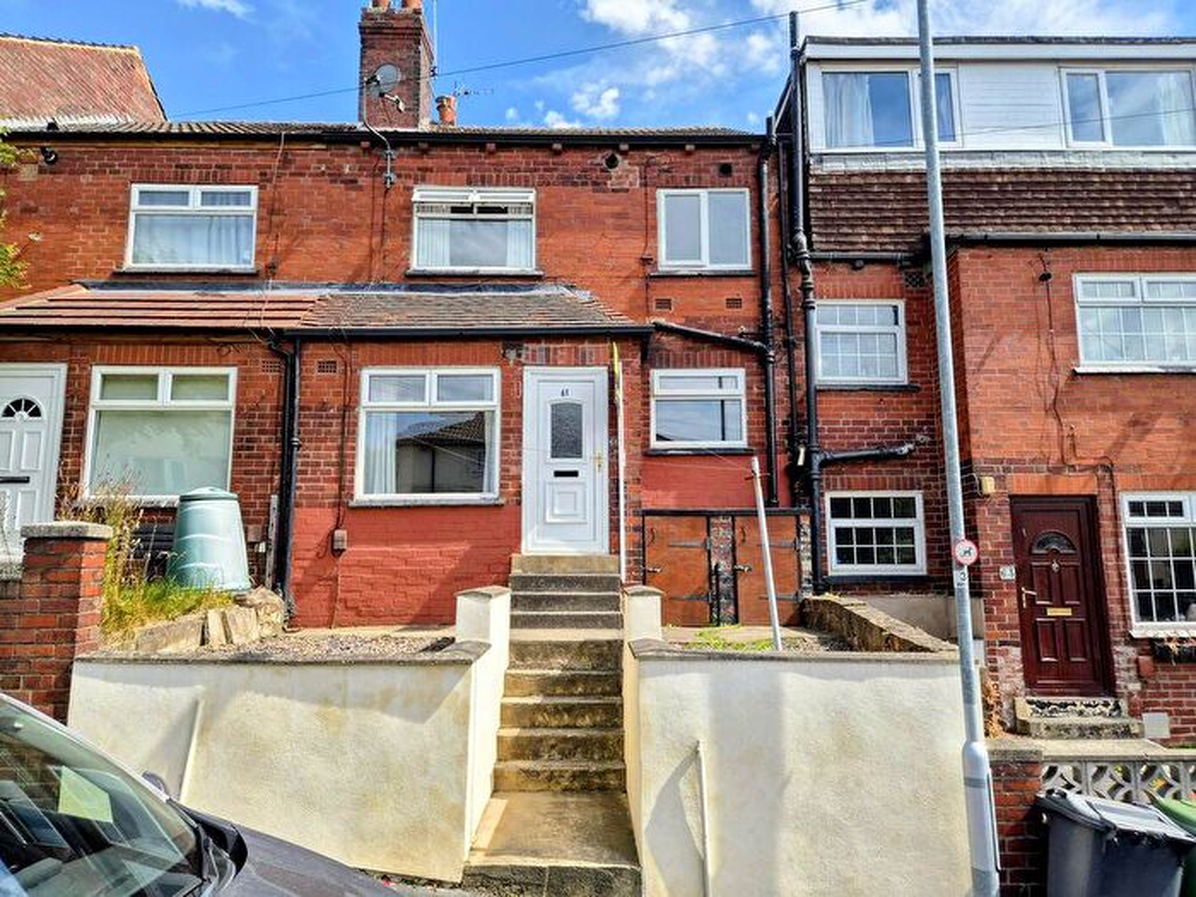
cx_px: 598
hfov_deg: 73.9
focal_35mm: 23
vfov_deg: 58.9
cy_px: 448
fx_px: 795
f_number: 1.8
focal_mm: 5.4
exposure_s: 1/3104
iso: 80
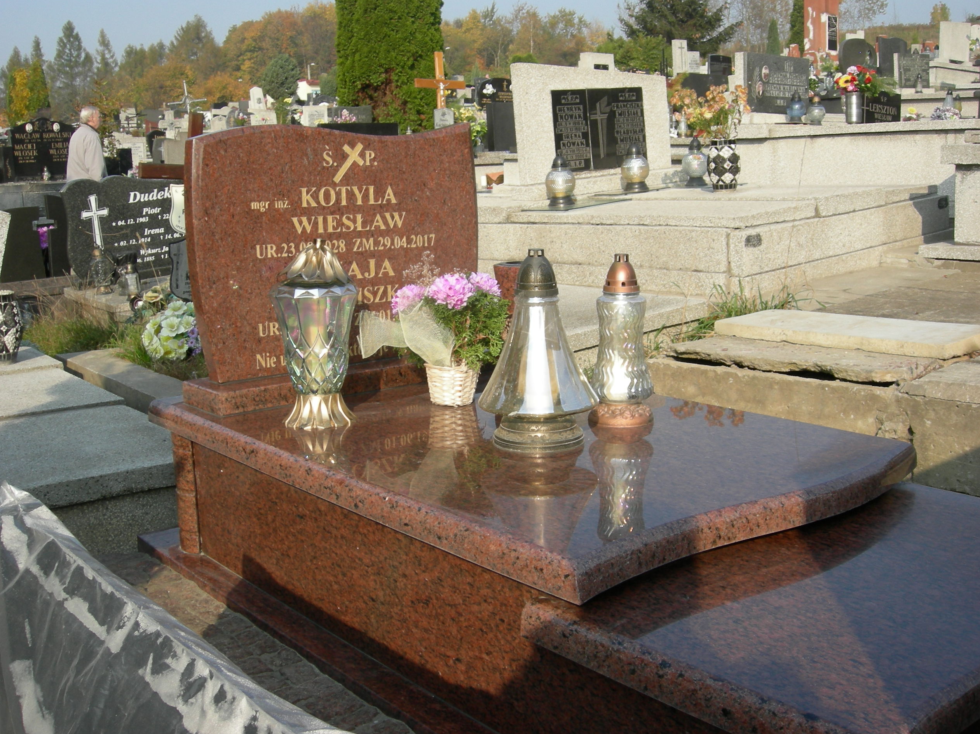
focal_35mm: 37
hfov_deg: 50.1
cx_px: 478
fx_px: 1047
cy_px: 364
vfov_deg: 38.7
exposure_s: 1/230
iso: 64
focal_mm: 7.5
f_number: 5.4
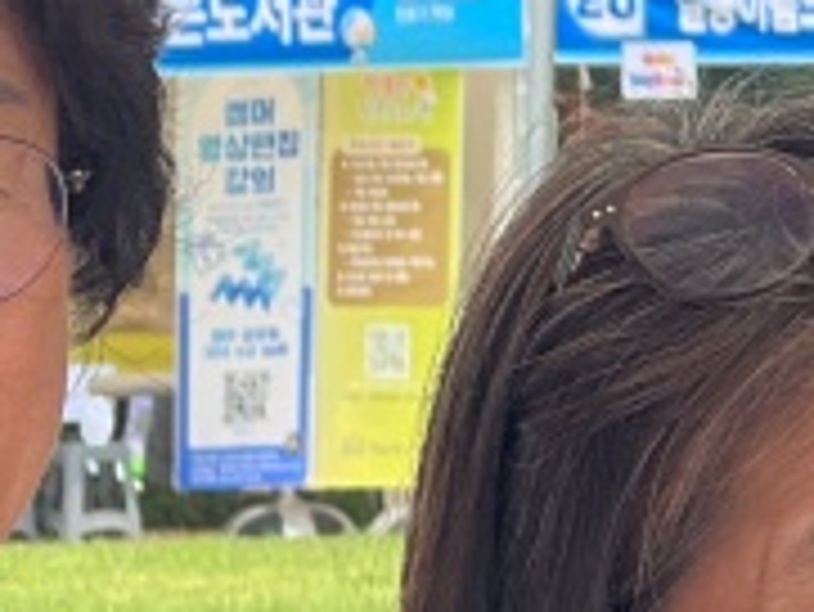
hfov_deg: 4.6
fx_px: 10024
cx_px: -27
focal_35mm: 426
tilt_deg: -2.7
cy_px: 684
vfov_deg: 3.5
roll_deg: +1.3
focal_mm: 9
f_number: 2.8
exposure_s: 1/177
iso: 32
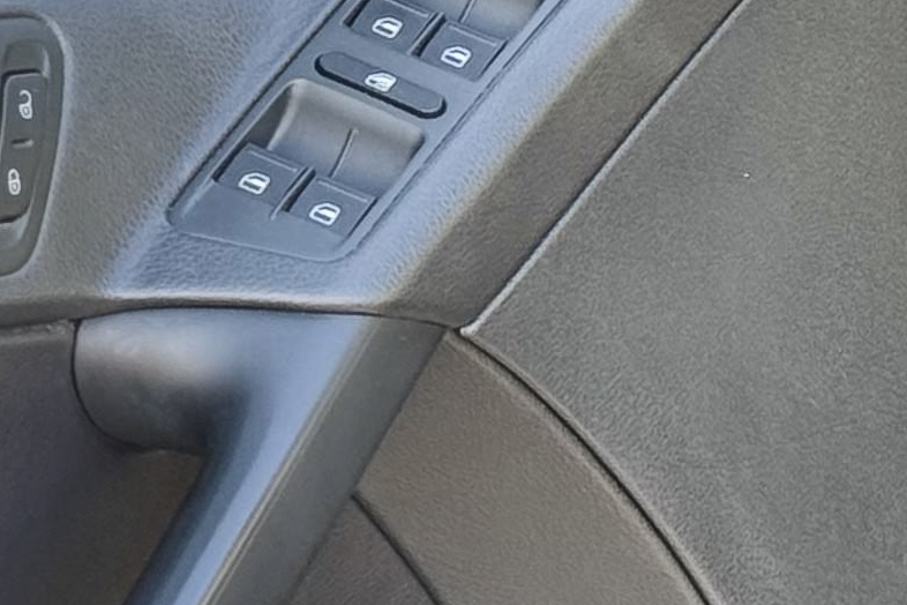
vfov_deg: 5.4
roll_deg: -0.4
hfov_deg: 7.8
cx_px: 1710
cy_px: 287
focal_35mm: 256
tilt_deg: -16.1
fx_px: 6449
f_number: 1.78
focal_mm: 6.76
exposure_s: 1/257
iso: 64
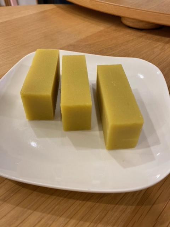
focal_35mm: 26
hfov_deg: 53.1
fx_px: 170
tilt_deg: -43.5
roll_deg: +1.1
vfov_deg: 67.3
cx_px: 85
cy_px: 114
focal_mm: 4.2
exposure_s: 1/50
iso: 80
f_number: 1.8
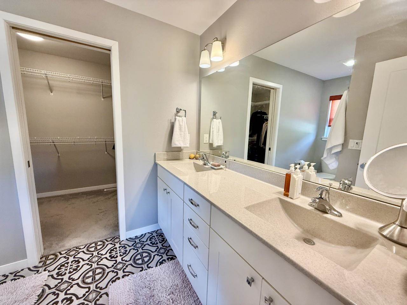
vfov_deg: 85.7
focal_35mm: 14
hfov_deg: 102.1
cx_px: 204
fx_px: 165
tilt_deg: -8.1
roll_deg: -1.9
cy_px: 152
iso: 200
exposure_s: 1/120
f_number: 2.2
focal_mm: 2.22
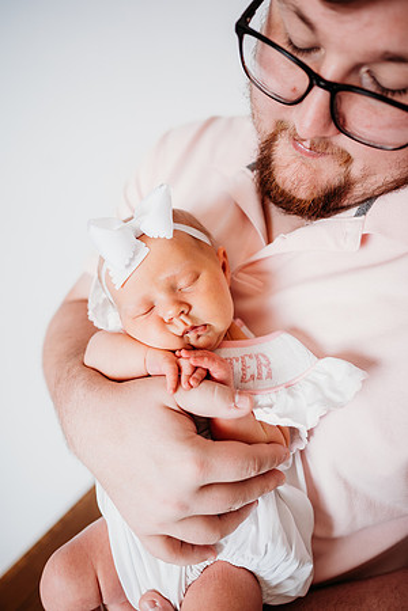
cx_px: 204
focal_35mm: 24
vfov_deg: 73.7
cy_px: 306
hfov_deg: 53.1
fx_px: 408
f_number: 2.5
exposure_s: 1/200
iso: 100
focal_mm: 24
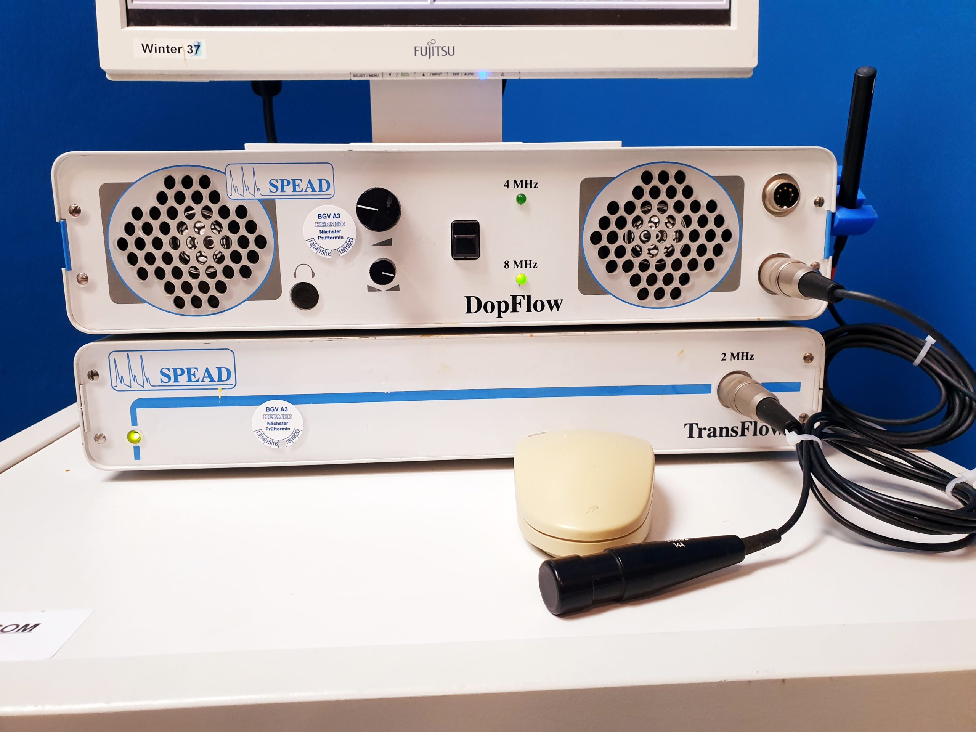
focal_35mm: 26
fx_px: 733
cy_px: 366
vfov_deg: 53.1
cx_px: 488
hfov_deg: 67.3
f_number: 2.4
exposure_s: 1/50
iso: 160
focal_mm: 4.3
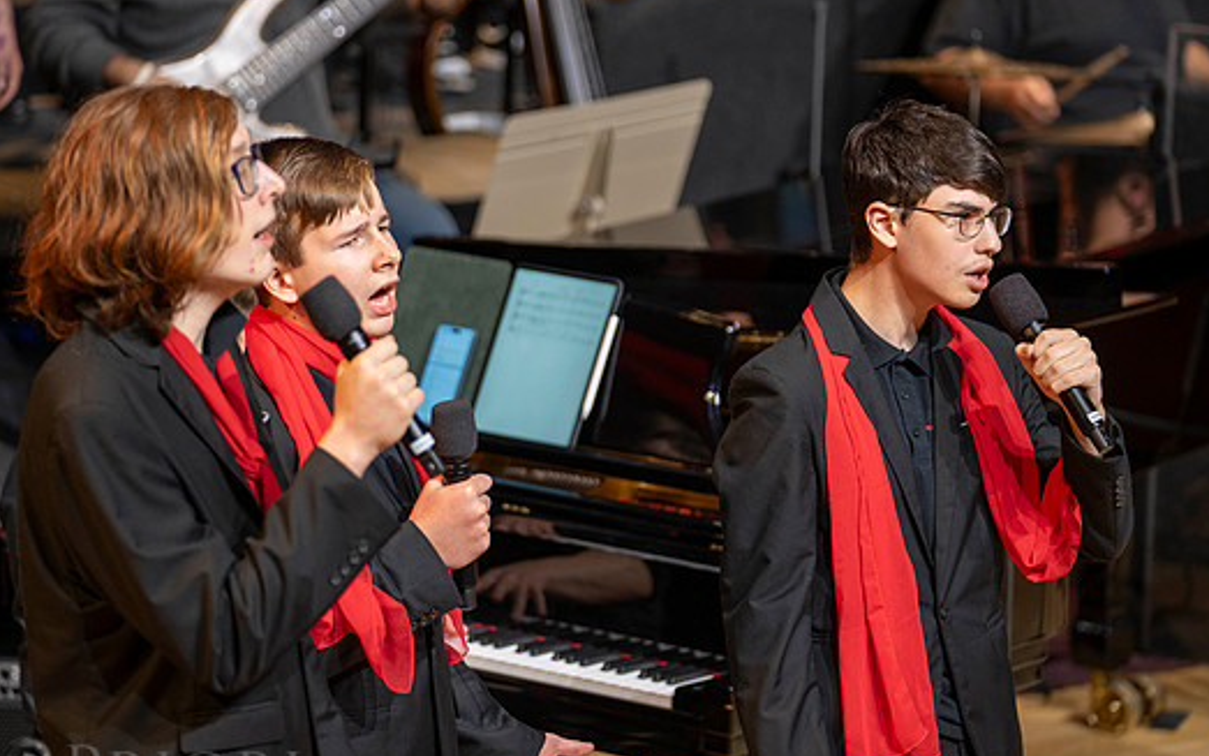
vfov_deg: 5.8
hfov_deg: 9.2
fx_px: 7480
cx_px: 602
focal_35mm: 227
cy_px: 313
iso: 400
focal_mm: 162
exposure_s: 1/100
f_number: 2.8
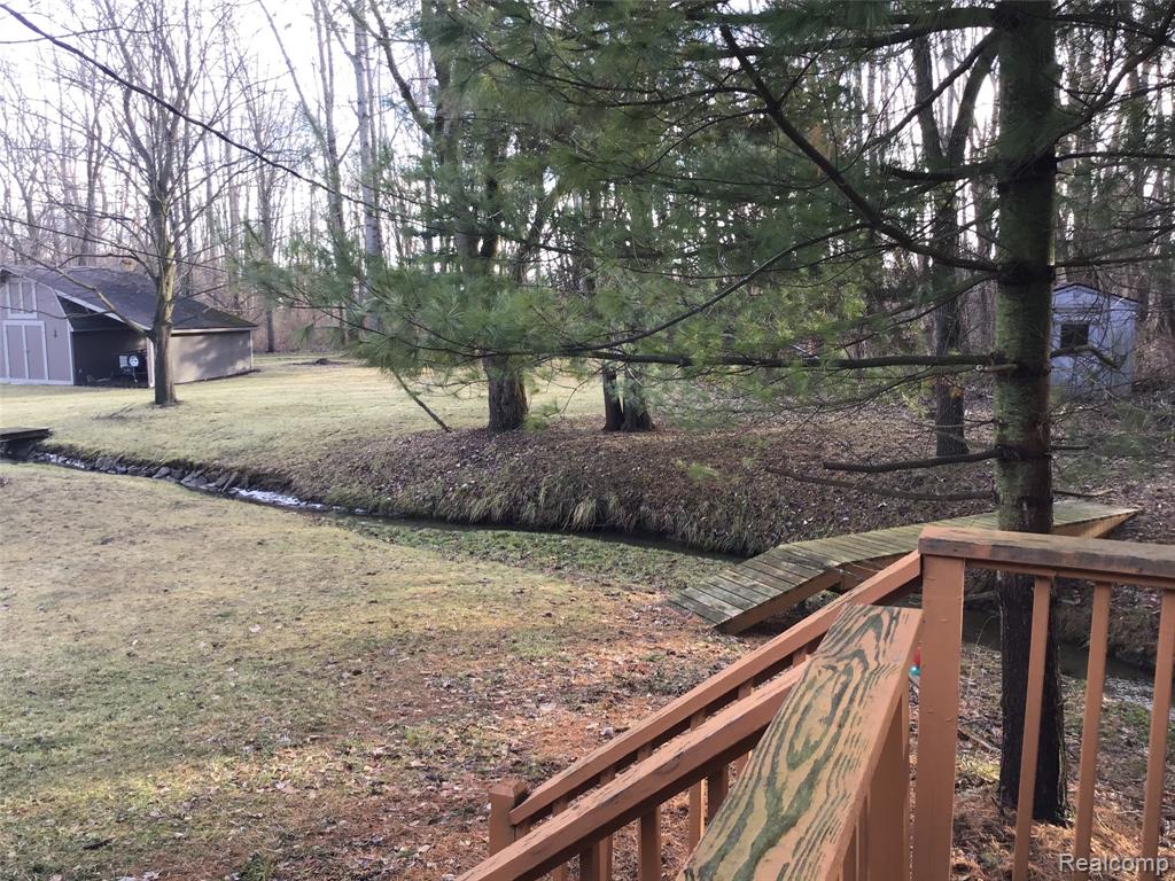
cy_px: 440
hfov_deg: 58.4
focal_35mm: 31
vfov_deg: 45.4
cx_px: 588
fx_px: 1052
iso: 32
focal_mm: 3.3
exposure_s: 1/60
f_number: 2.4
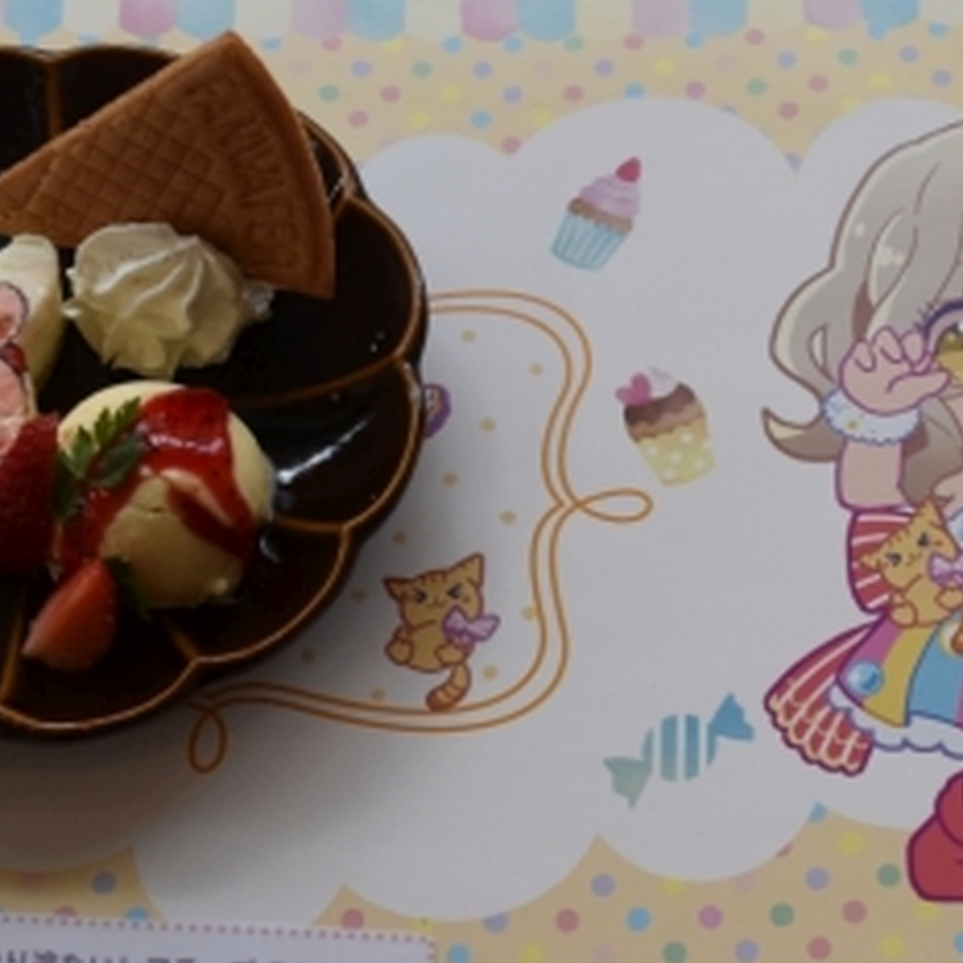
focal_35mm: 84
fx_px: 2644
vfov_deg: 20.6
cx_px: 608
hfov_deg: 20.6
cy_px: 442
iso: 400
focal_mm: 30
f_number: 7.1
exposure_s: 1/200
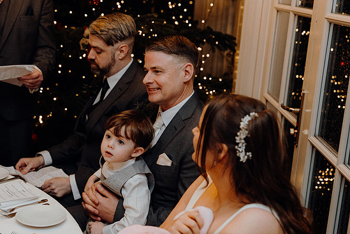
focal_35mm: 56
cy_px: 113
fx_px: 544
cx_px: 166
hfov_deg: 35.6
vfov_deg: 24.2
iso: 2500
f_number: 3.5
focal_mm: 53
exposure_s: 1/160
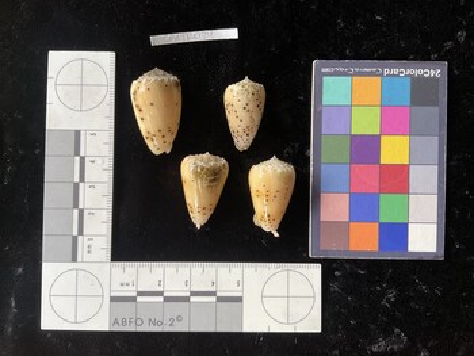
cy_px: 178
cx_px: 237
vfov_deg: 48.3
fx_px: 397
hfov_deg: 61.6
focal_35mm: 29
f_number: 1.8
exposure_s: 1/60
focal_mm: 3
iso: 50
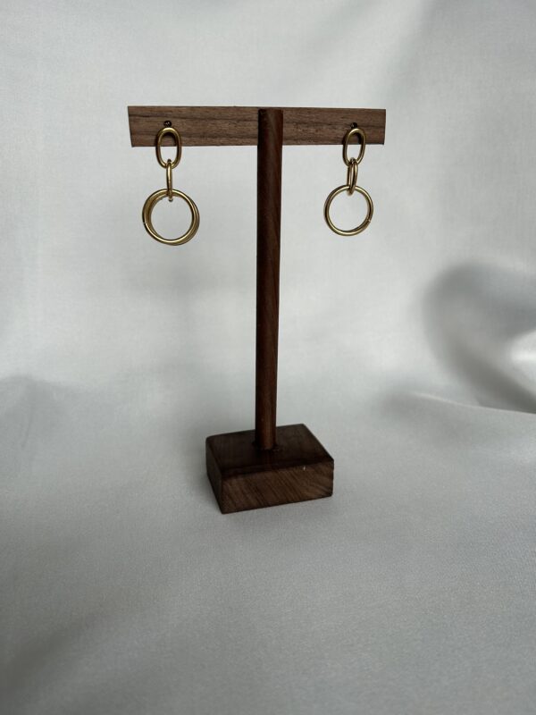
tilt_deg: -20.3
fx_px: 537
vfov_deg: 67.3
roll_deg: -1.6
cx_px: 268
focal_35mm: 26
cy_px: 358
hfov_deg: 53.1
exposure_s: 1/377
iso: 50
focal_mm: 5.7
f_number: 1.5
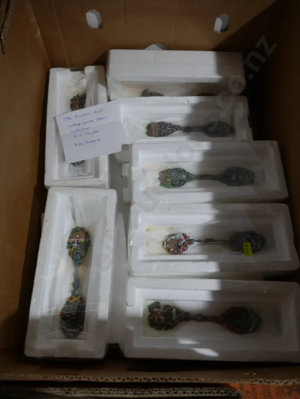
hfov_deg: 46.8
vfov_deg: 60.0
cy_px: 200
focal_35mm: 30
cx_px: 150
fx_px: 347
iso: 250
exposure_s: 1/60
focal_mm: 15
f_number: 3.6
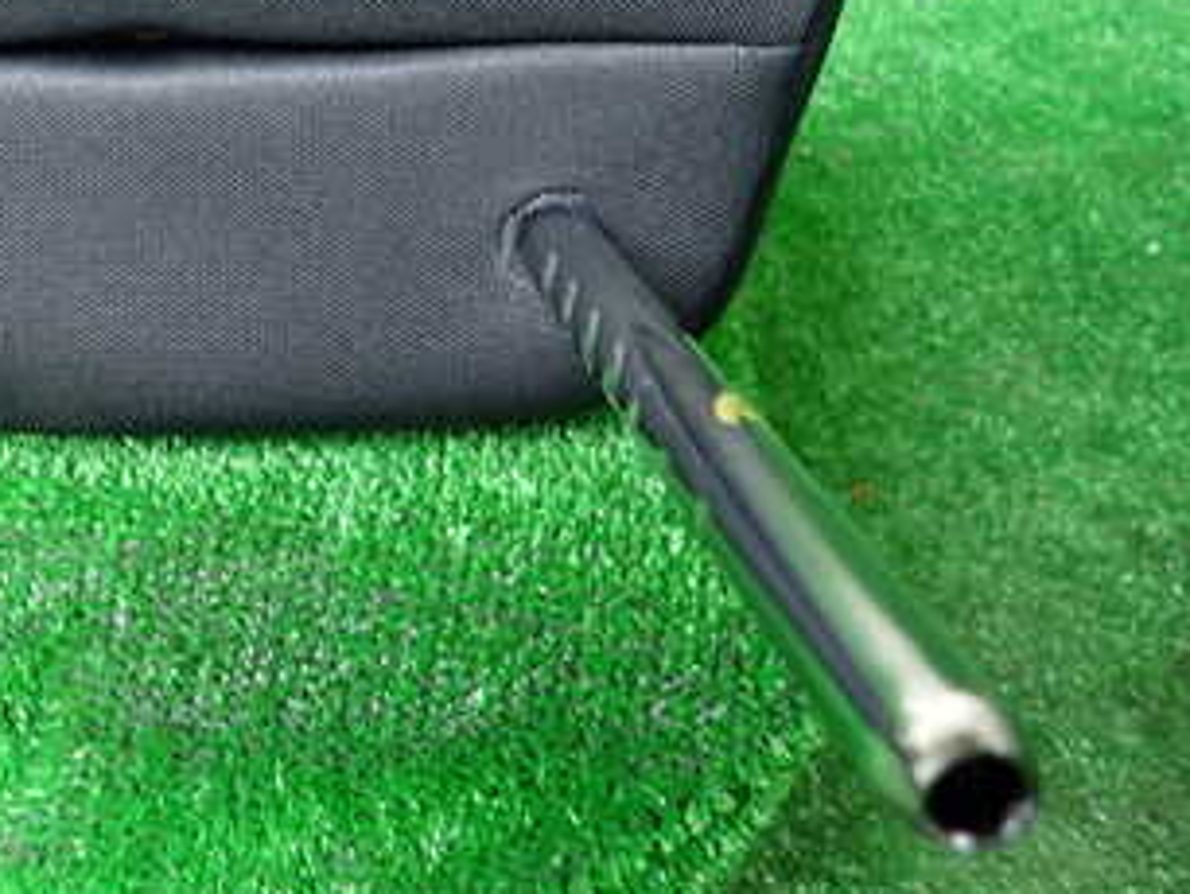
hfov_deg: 36.8
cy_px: 295
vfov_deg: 29.5
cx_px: 152
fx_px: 1686
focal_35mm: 49
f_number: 2
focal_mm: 4.5
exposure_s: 1/30
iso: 200
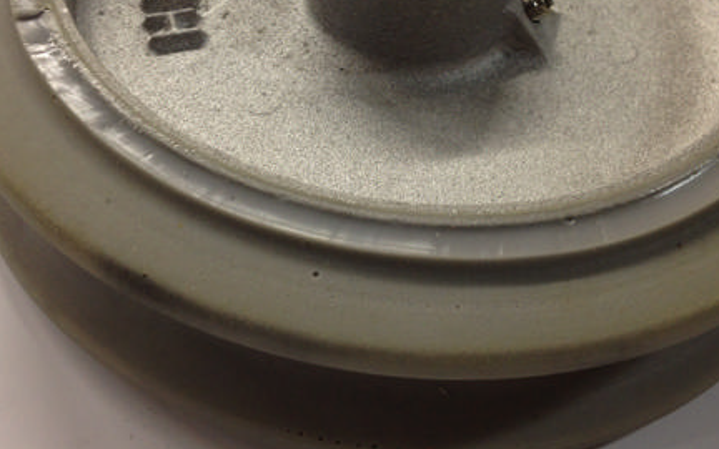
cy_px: 81
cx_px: 383
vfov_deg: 23.2
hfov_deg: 36.9
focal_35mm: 55
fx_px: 1078
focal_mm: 4.28
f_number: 2.4
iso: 100
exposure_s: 1/20
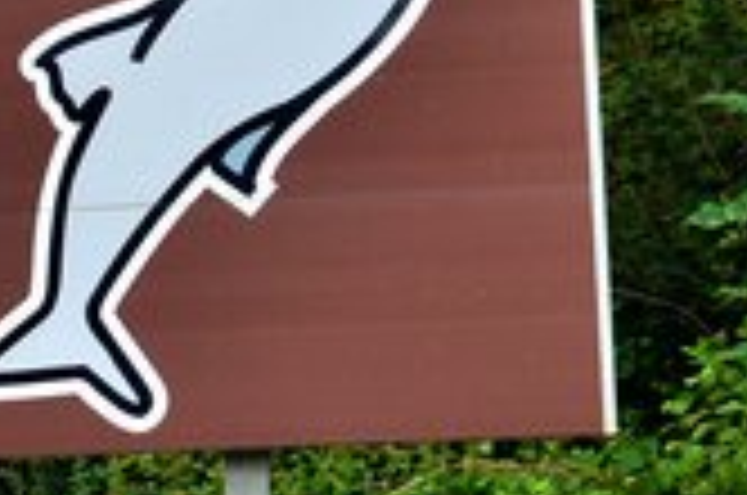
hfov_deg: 12.6
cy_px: 459
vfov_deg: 9.0
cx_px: -522
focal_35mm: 151
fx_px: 3136
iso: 400
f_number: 7.1
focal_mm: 21
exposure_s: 1/40
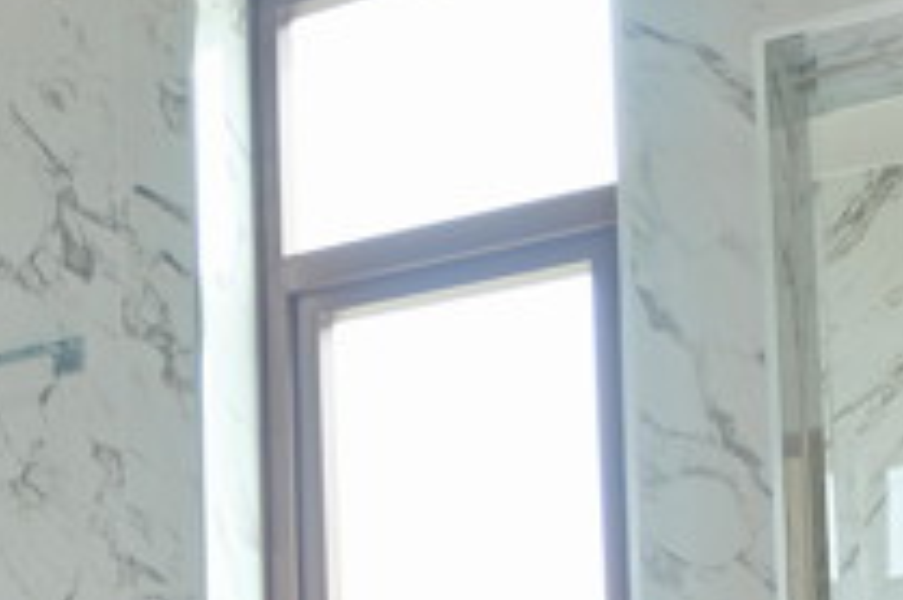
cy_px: 768
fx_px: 1729
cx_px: 91
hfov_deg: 28.2
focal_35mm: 69
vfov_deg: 18.4
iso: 400
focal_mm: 16
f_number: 3.5
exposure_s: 1/160
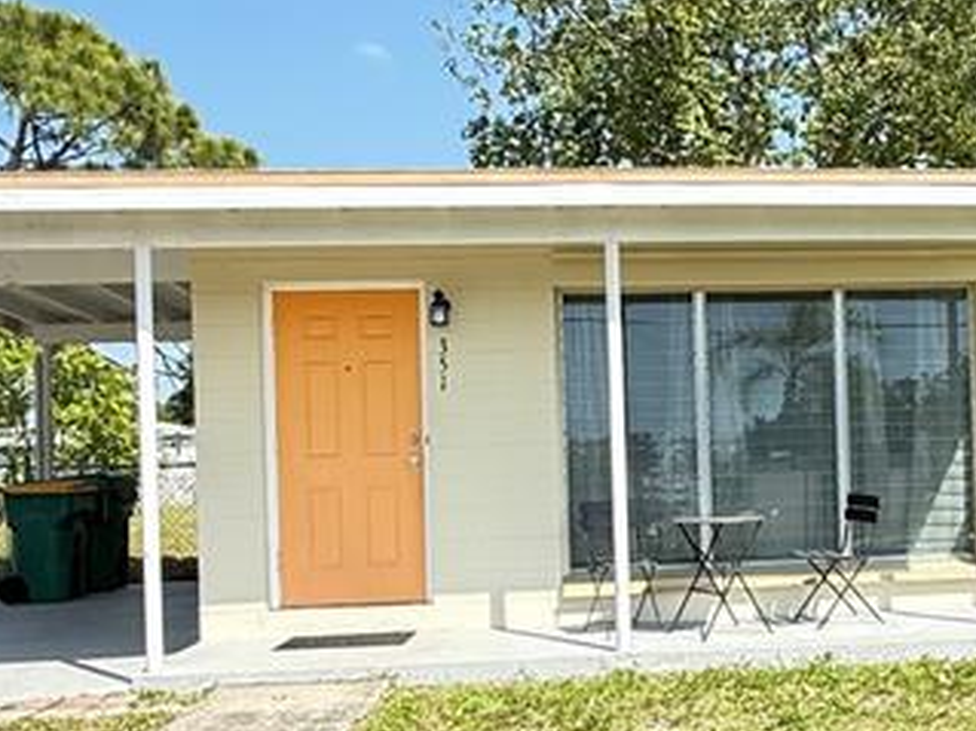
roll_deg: +1.7
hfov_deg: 40.0
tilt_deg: +0.6
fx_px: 1268
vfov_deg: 32.1
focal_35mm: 45
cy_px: 425
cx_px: 808
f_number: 2.2
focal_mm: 2.22
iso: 64
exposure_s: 1/672
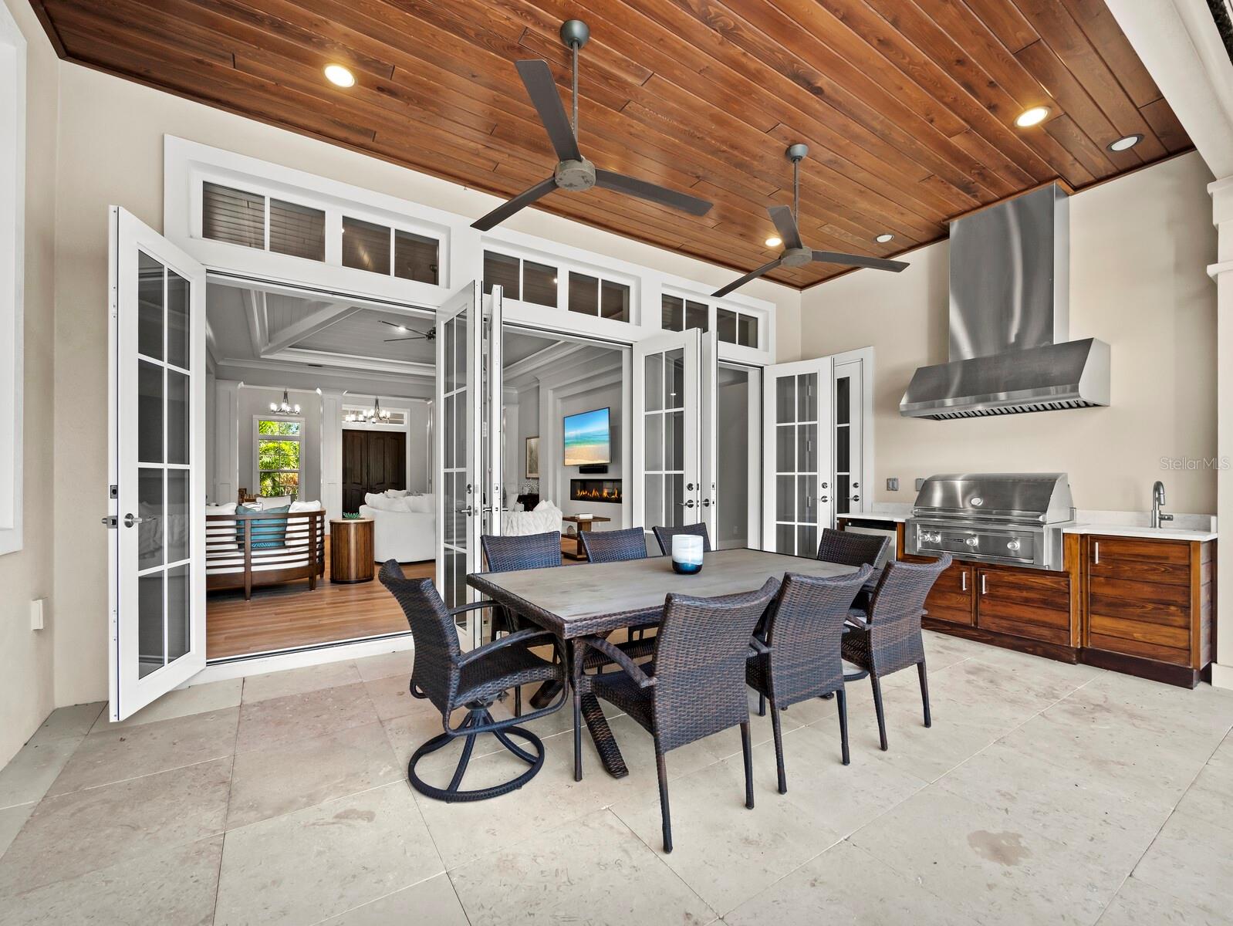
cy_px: 463
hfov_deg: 102.0
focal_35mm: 14
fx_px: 499
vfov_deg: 85.7
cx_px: 616
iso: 400
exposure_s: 1/10
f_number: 7.1
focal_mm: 7
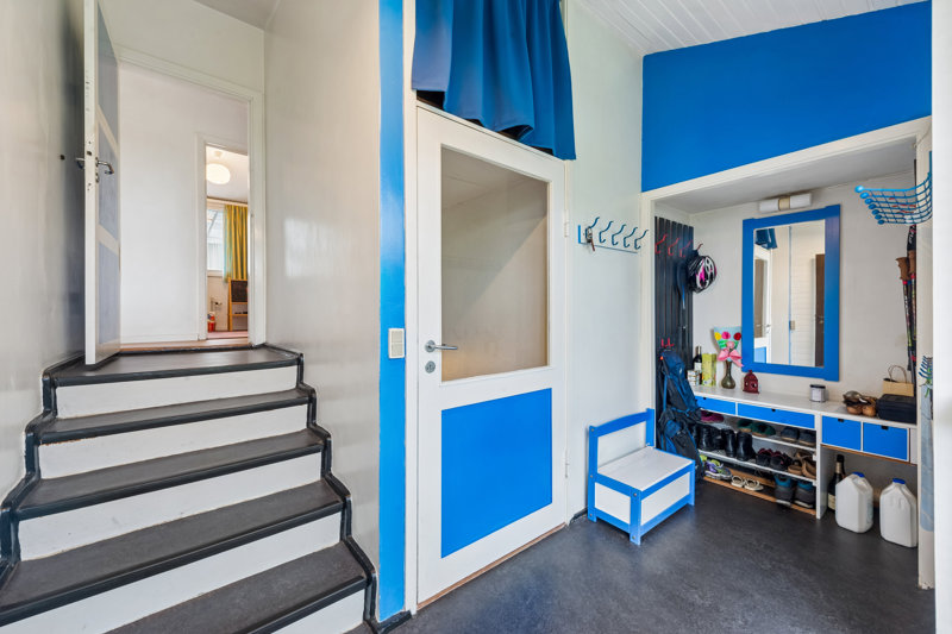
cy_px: 317
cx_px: 476
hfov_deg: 104.3
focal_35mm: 14
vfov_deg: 81.2
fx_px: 370
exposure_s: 1/2
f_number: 10
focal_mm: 14
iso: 200
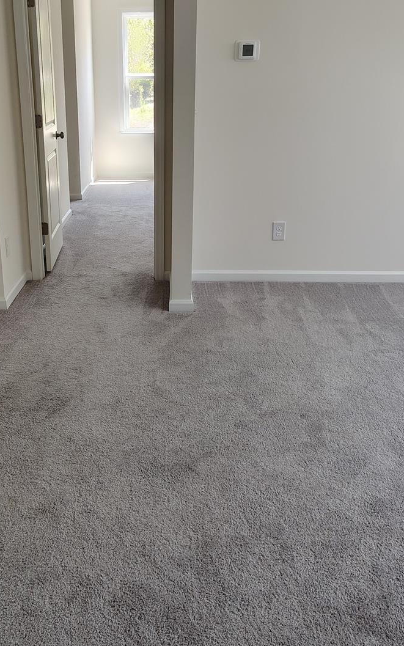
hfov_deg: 34.0
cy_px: 293
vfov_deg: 52.7
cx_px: 122
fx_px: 652
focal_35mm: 37
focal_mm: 5.56
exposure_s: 1/120
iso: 641
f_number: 1.8
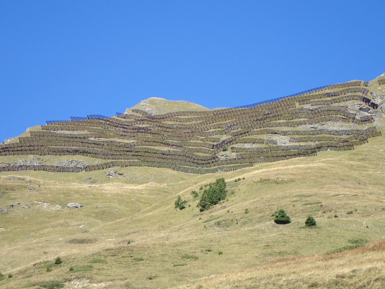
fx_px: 1112
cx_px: 192
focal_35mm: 100
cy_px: 144
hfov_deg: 19.6
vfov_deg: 14.8
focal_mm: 18
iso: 100
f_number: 4.9
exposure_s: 1/250
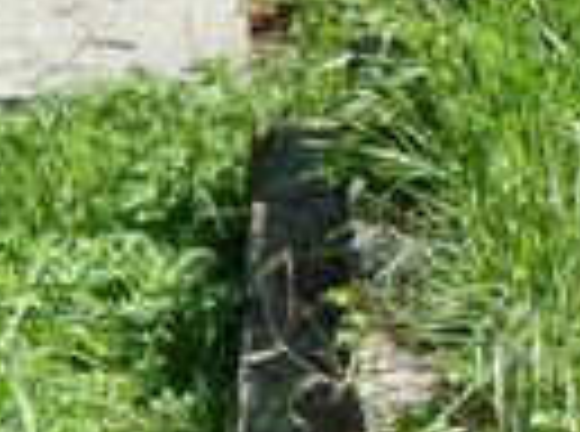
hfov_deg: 8.6
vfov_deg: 7.0
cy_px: 598
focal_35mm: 209
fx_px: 3492
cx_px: -827
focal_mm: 9.1
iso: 80
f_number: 4.4
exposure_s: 1/250
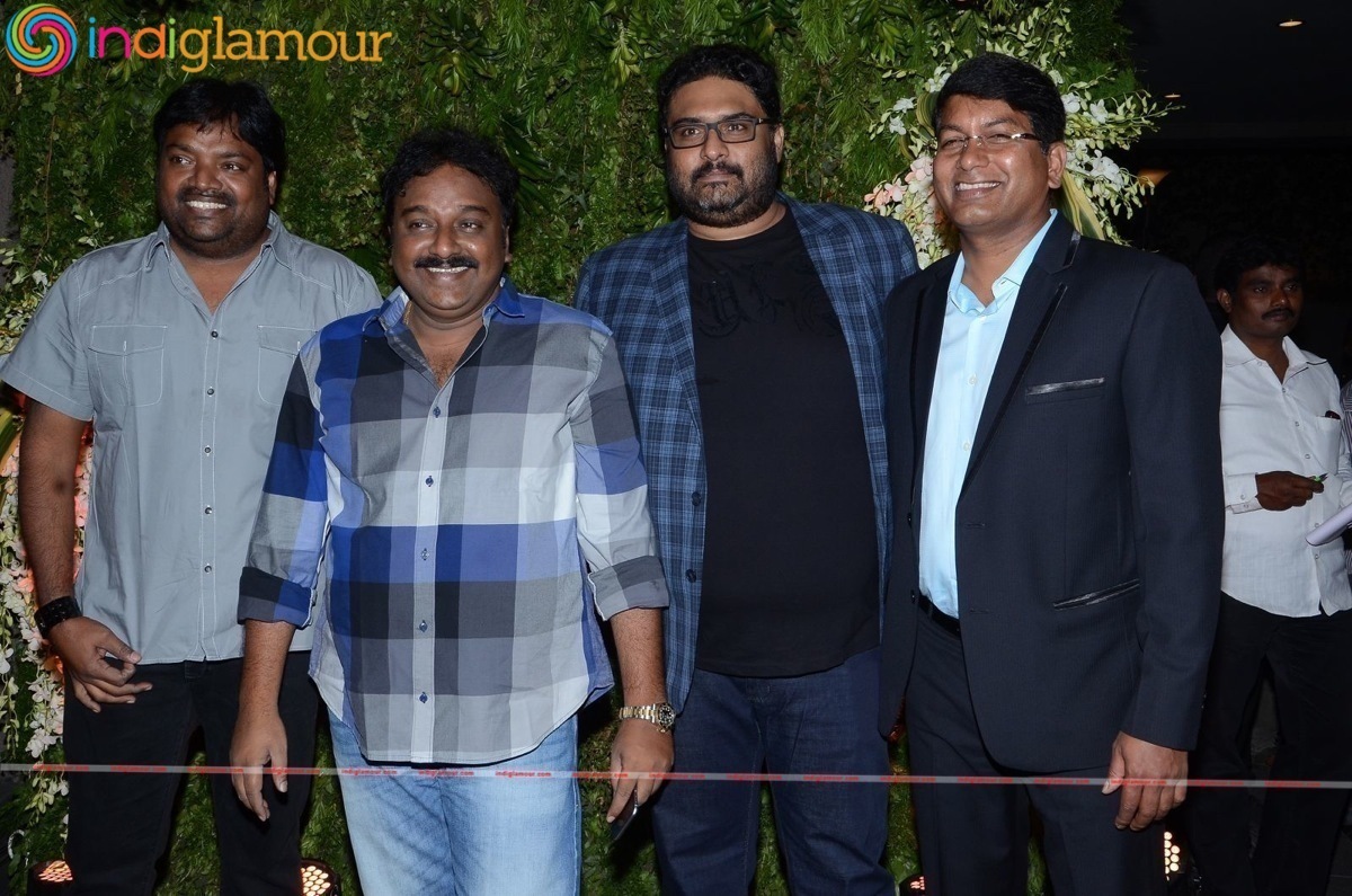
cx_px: 676
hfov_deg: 51.4
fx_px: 1406
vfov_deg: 35.3
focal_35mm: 38
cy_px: 448
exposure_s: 1/125
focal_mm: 25
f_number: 9
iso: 500
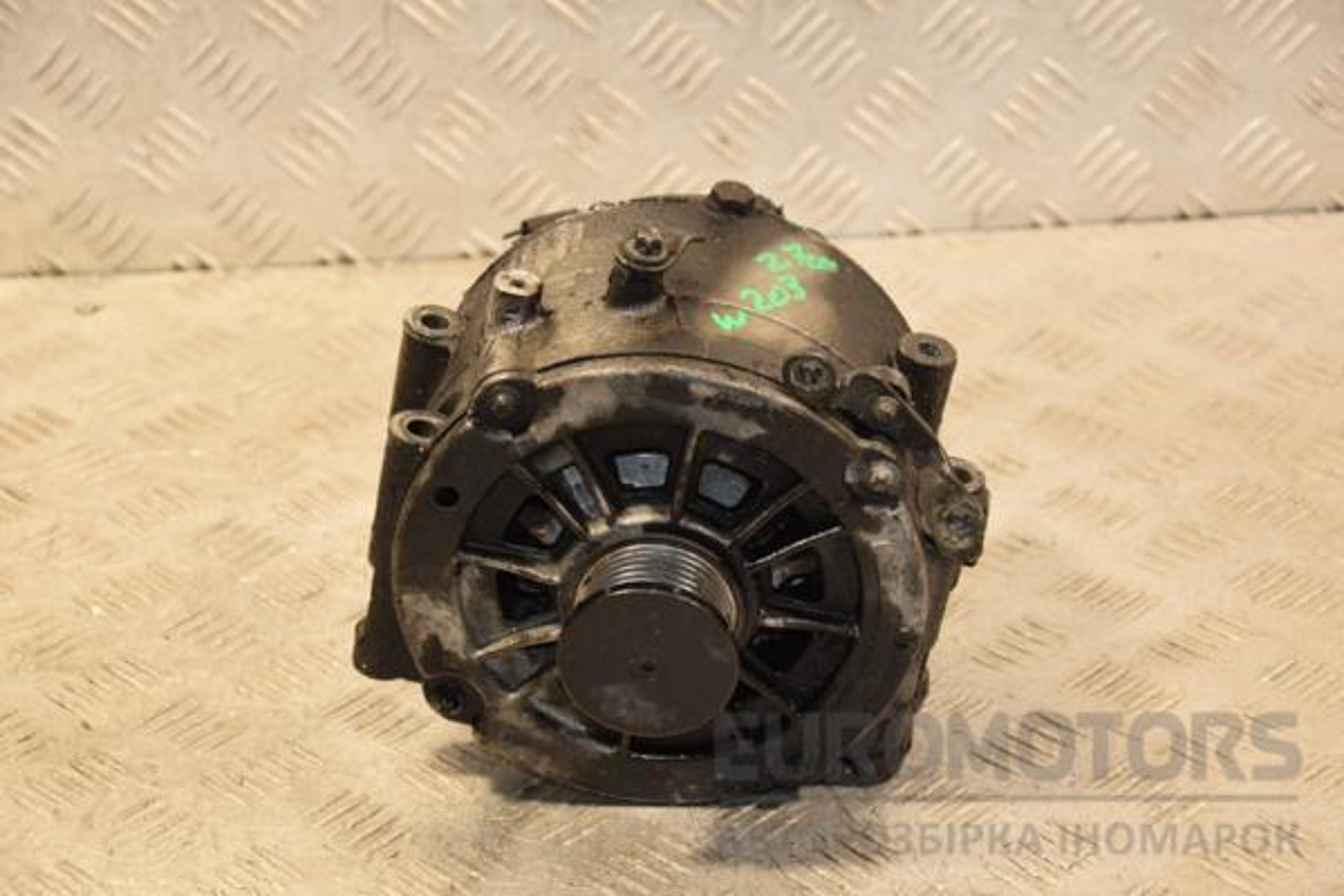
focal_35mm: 93
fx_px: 3472
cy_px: 448
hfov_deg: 21.9
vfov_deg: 14.7
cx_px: 672
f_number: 5.3
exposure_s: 1/125
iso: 800
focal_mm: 62
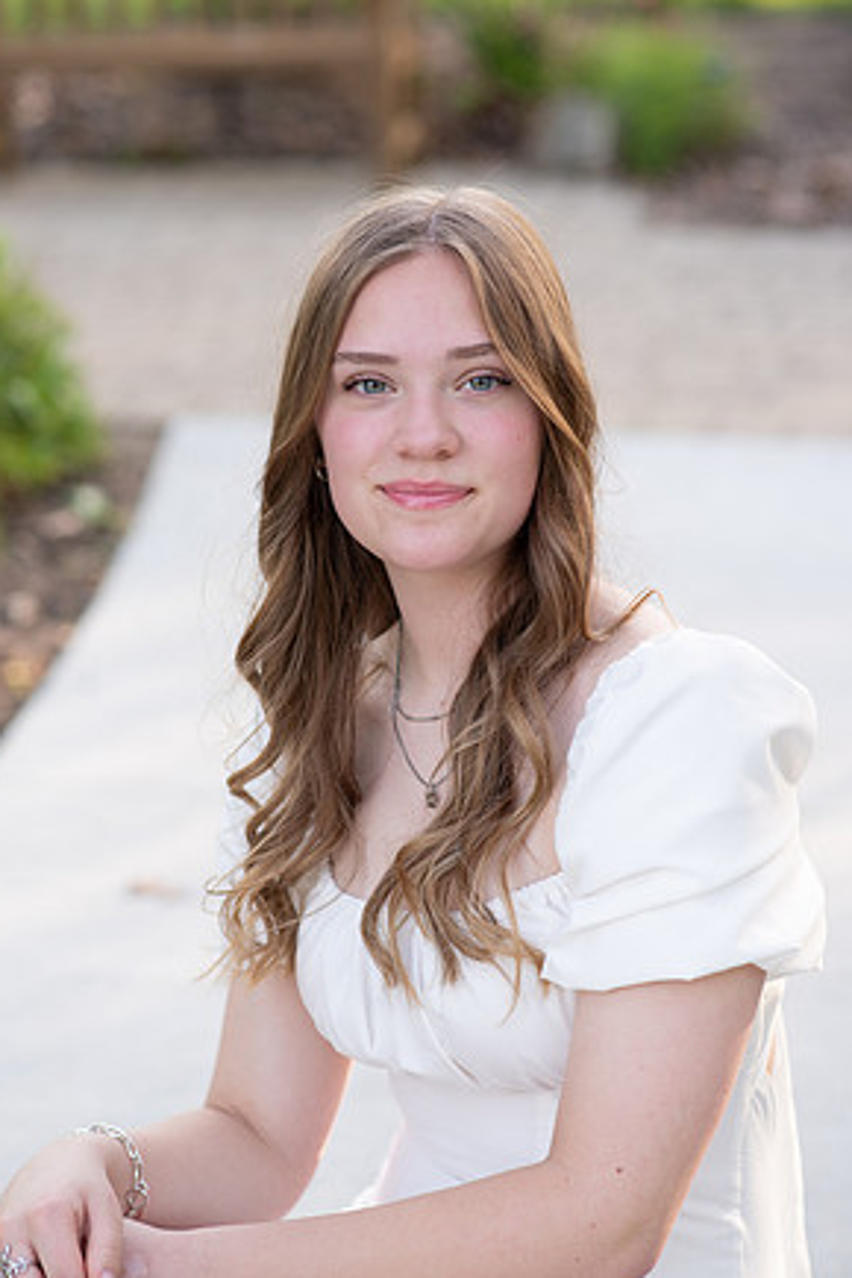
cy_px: 632
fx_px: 3124
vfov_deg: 23.1
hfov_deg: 15.5
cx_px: 426
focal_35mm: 88
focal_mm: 85
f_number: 3.2
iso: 100
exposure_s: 1/200
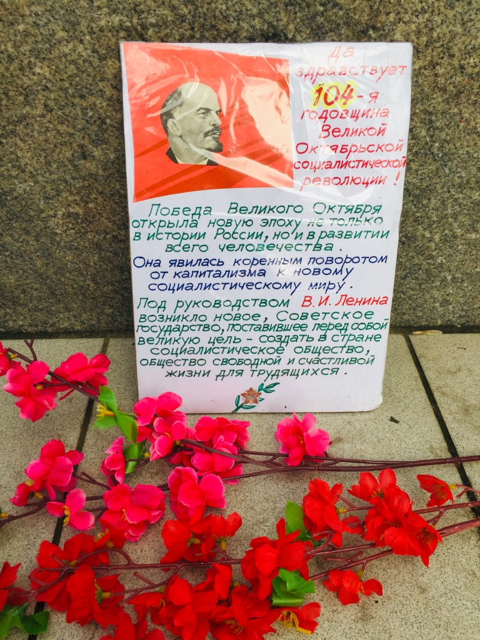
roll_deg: -0.6
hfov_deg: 48.2
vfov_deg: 61.7
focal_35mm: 29
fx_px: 536
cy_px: 320
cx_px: 240
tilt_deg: -35.7
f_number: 2.2
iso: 32
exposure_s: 1/557
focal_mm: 4.15
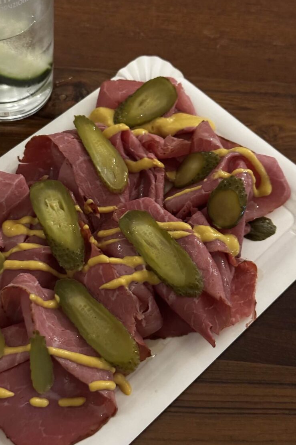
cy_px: 223
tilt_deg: -63.6
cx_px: 129
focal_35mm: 51
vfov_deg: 38.9
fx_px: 629
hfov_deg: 26.5
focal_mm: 6.86
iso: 640
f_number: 1.78
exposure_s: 1/25
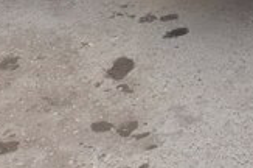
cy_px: -139
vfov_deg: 11.1
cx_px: 366
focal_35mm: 114
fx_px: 800
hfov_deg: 16.5
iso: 40
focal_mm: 3.71
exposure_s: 1/366
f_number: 1.7
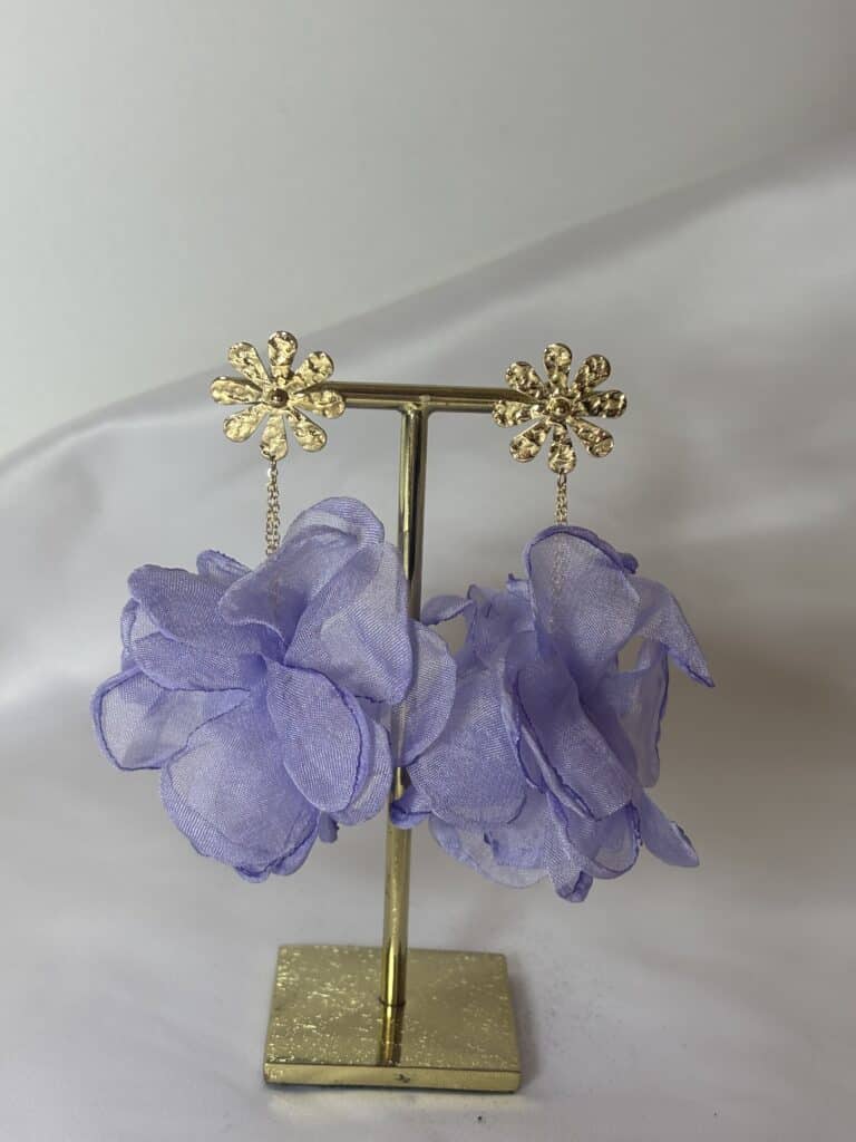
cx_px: 428
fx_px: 1715
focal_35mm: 52
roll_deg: -1.1
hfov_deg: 28.0
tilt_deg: -15.9
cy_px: 571
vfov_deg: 36.8
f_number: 1.6
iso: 25
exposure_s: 1/133
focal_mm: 5.96
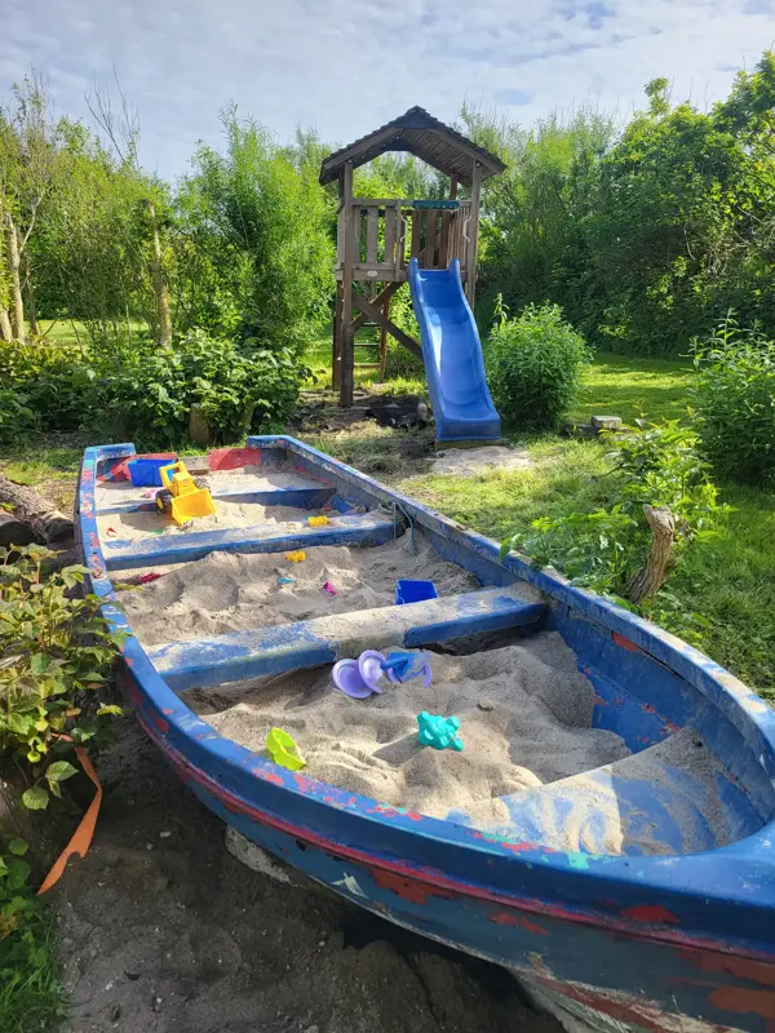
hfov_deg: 53.1
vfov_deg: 67.3
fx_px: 776
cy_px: 516
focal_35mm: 26
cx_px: 388
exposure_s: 1/1208
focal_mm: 5.4
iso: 40
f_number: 1.8
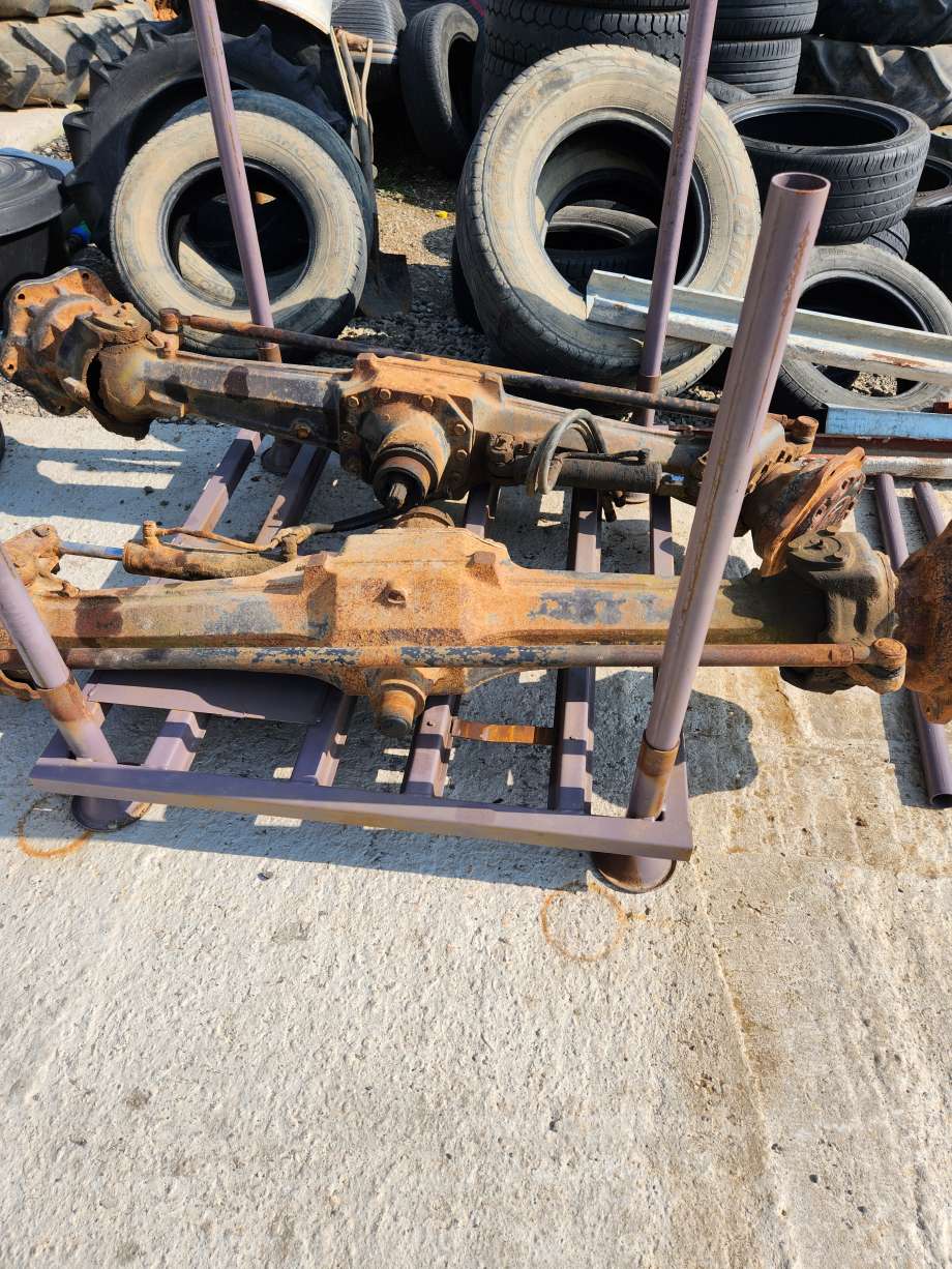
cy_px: 634
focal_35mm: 23
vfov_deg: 73.9
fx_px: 843
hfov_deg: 58.9
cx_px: 476
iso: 20
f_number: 1.8
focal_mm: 5.4
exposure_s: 1/1173
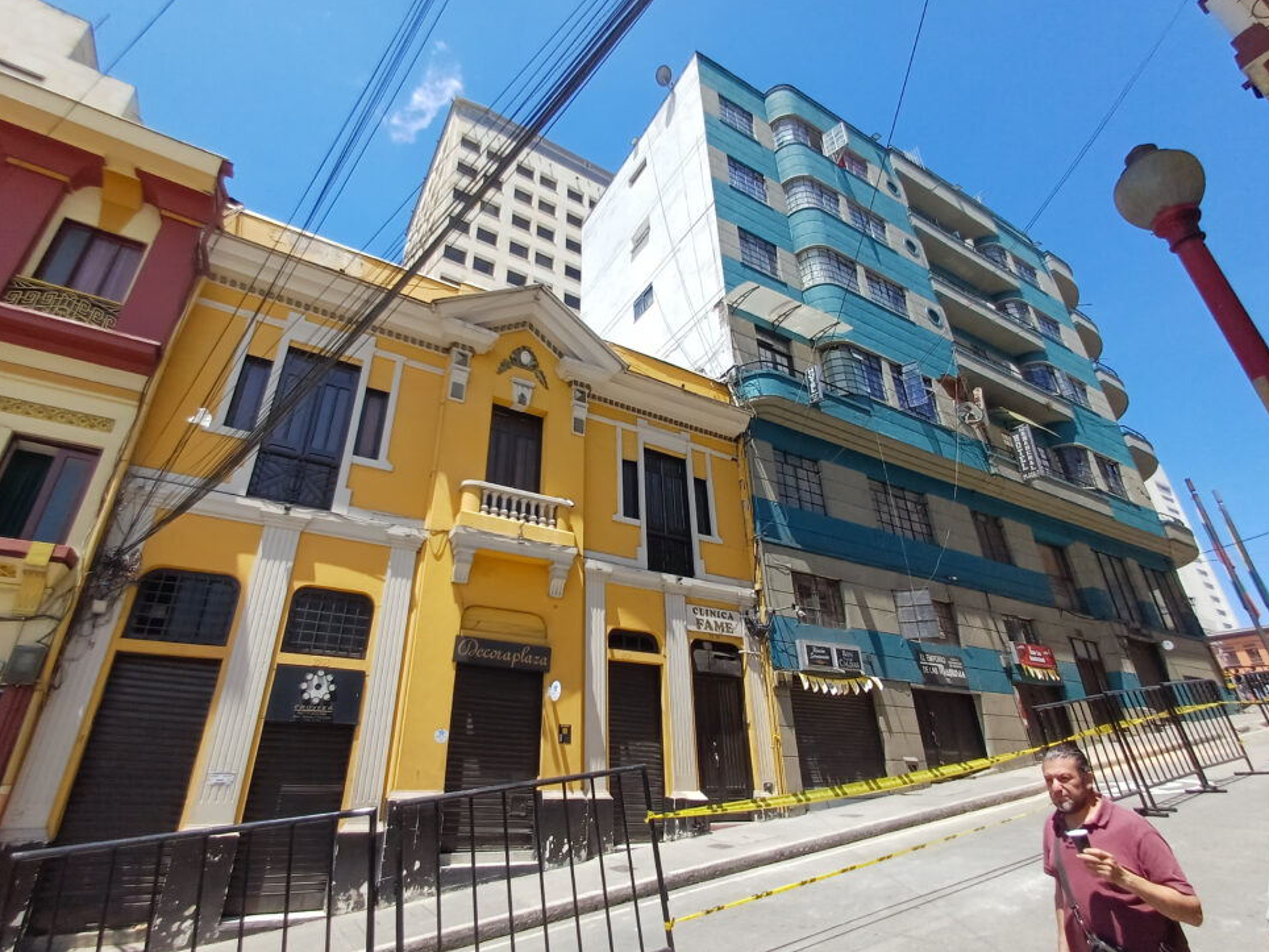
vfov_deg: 74.7
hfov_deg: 91.0
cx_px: 602
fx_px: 623
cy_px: 491
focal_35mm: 17
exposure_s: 1/705
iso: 40
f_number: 2.2
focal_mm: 1.64
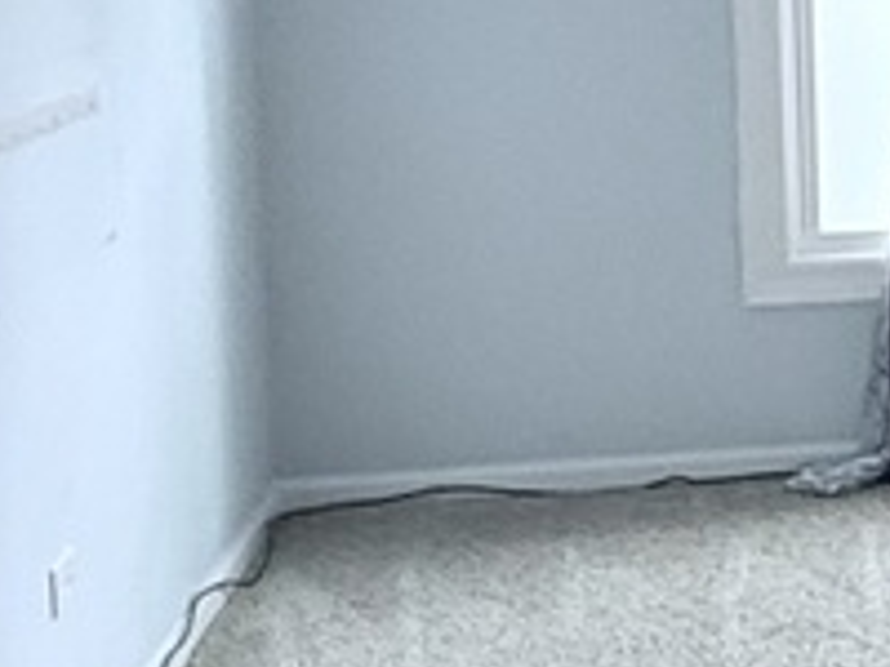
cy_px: 76
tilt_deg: -4.3
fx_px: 2597
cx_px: 1767
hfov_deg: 15.6
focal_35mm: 101
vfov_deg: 14.5
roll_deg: -1.0
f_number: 2.2
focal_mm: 2.22
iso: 200
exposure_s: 1/99
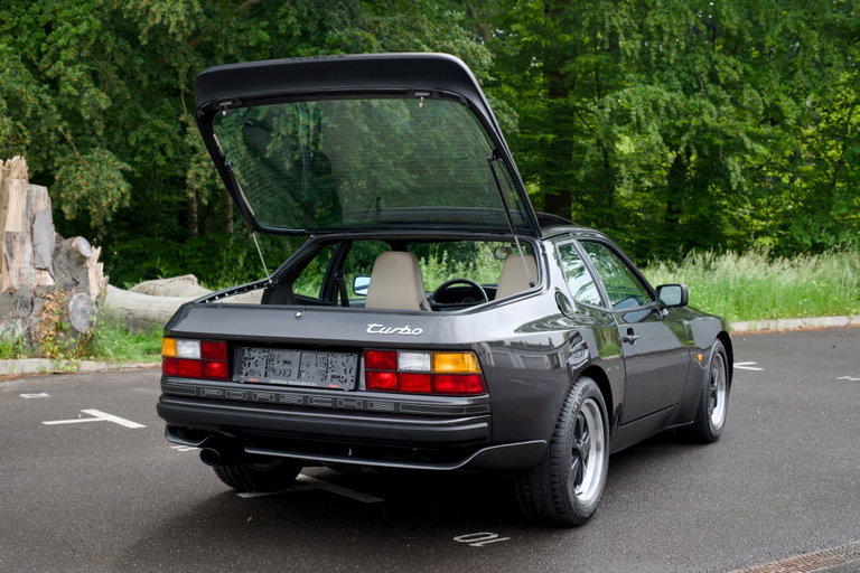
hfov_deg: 39.6
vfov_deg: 27.0
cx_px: 430
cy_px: 286
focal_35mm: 50
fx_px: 1194
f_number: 8
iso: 400
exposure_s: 1/125
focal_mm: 50
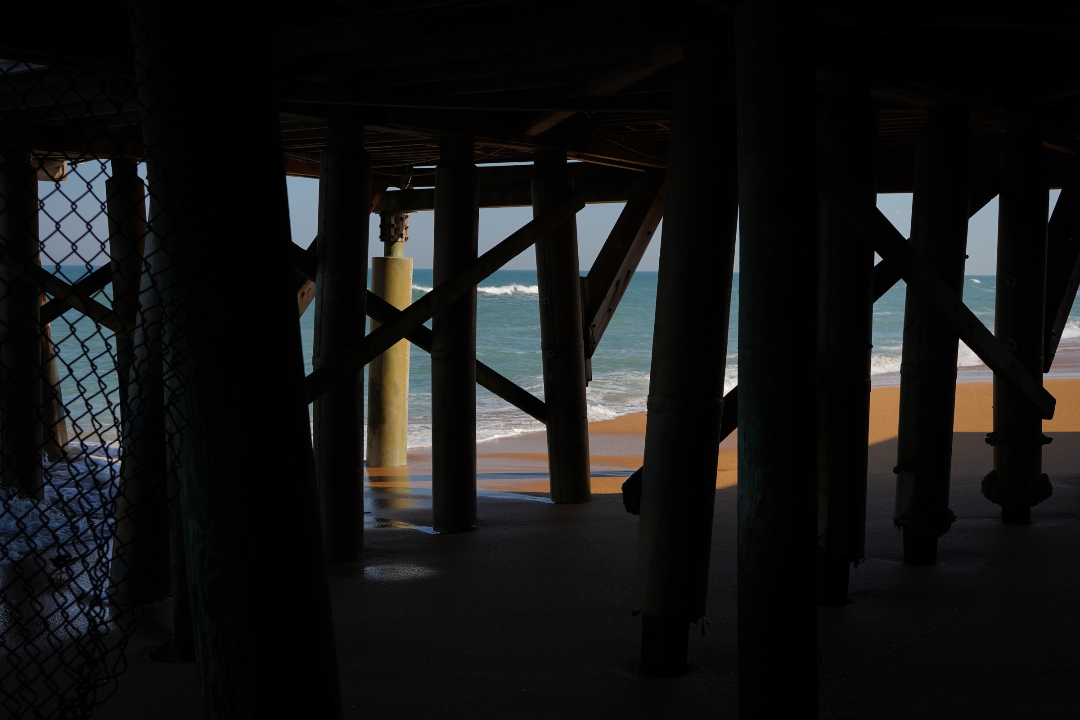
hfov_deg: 47.4
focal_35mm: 41
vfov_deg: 32.6
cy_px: 360
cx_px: 540
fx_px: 1230
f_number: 7.1
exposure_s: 1/320
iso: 50
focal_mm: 41
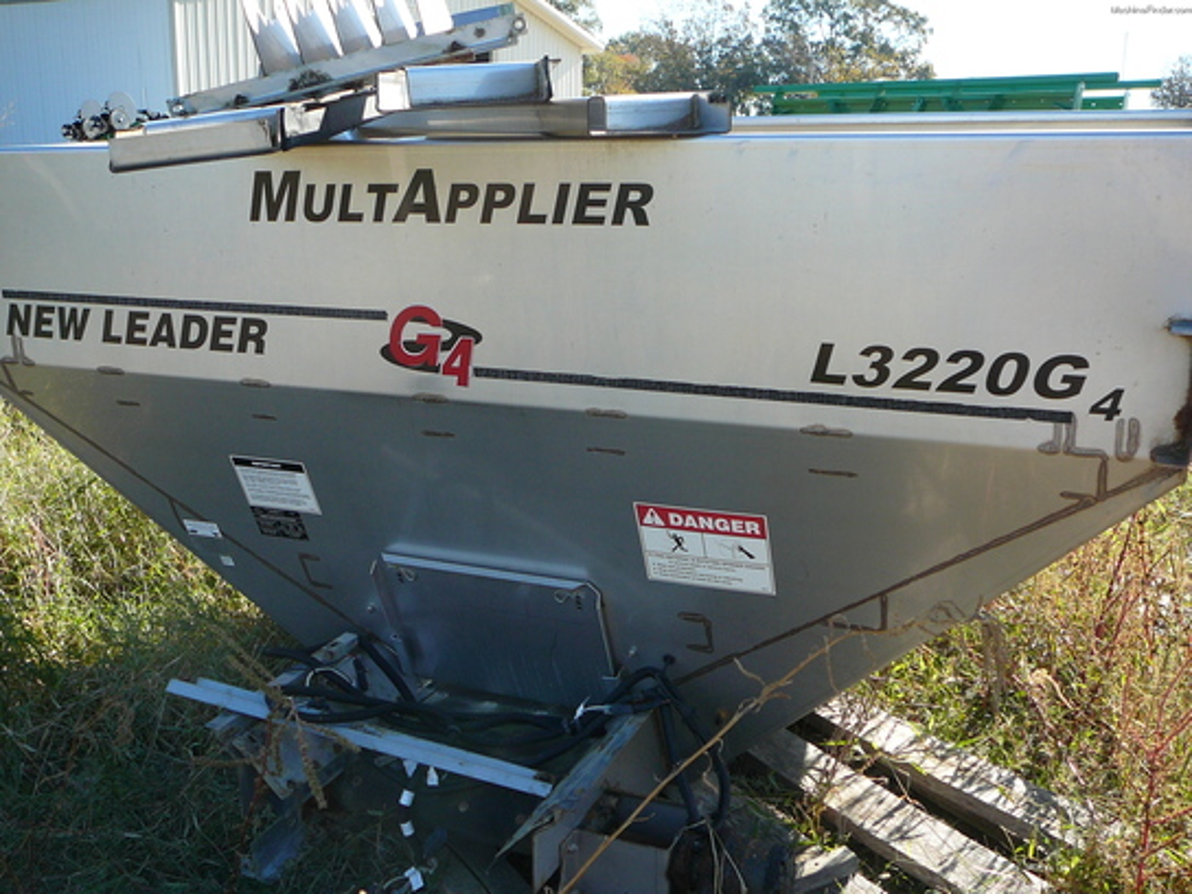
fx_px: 1205
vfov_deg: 40.7
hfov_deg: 52.6
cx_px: 596
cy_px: 447
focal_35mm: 35
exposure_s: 1/400
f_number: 2.8
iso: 80
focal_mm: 5.2
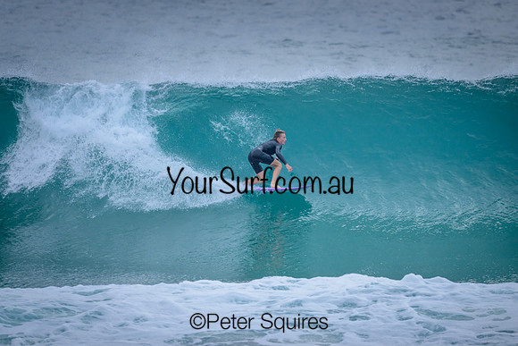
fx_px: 11513
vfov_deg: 1.7
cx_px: 259
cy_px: 173
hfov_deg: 2.6
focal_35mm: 800
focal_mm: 800
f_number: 6.3
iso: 1100
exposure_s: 1/2000
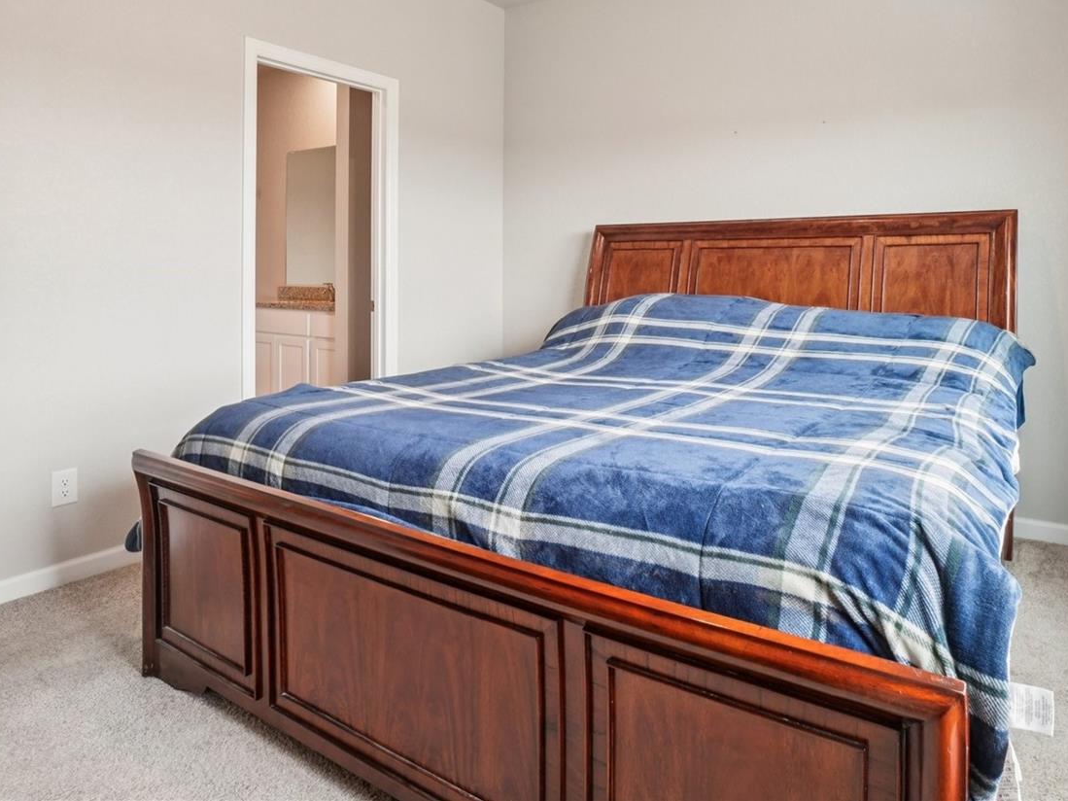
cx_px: 629
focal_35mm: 21
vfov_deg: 62.2
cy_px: 284
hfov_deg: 78.3
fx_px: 648
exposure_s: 1/20
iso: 400
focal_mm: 10
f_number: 8
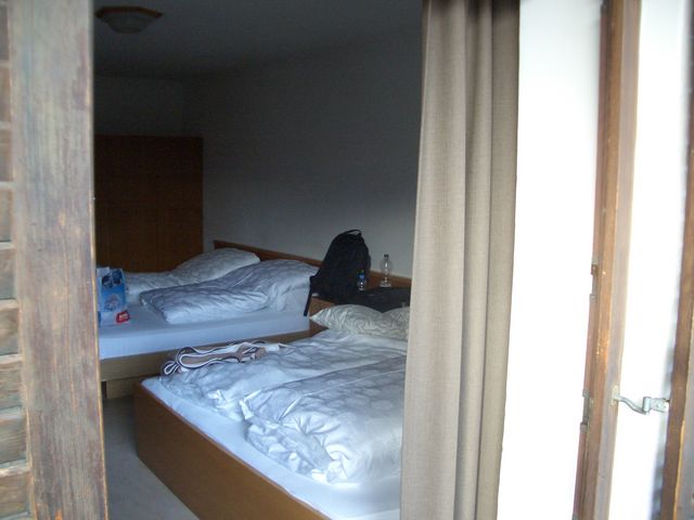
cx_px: 347
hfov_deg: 52.6
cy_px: 260
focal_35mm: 35
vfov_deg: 40.7
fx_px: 702
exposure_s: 1/80
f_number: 2.6
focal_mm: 5.8
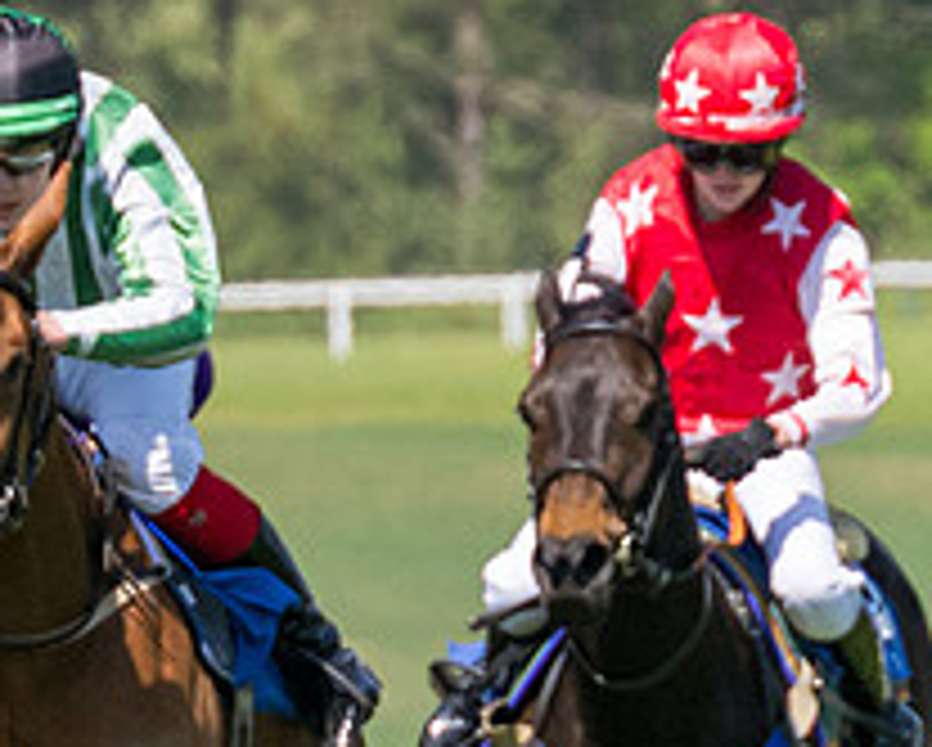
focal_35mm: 1150
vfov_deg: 1.3
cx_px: -386
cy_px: 678
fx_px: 31751
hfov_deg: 1.7
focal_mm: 150
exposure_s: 1/3200
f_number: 5
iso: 400
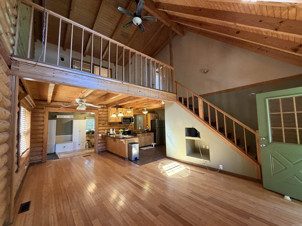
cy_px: 113
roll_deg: +1.9
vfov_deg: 85.7
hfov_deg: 102.1
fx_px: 122
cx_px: 151
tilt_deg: +4.3
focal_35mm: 14
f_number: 2.2
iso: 400
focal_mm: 2.22
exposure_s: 1/60
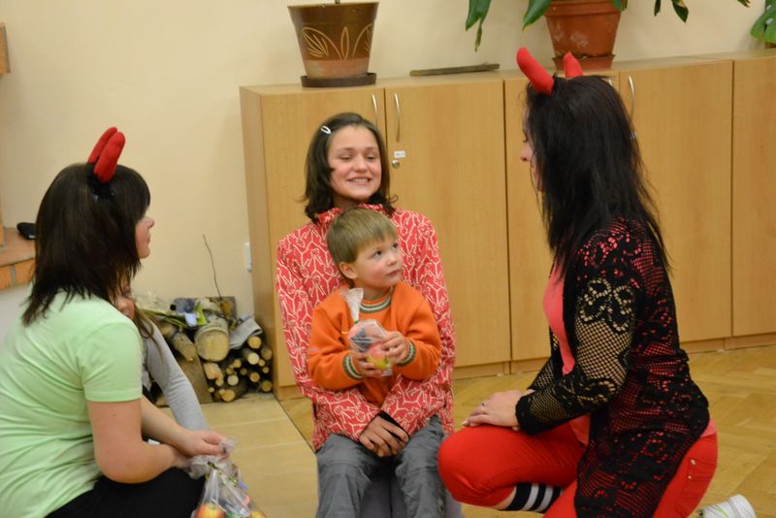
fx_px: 1455
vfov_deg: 20.2
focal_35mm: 68
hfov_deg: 29.9
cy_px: 259
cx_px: 388
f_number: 4.8
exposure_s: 1/50
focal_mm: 45
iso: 3200
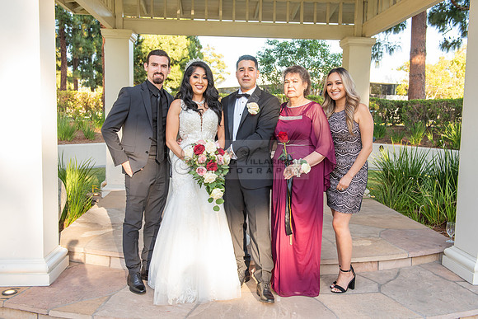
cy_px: 160
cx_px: 239
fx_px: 465
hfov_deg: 54.4
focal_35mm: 35
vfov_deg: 37.9
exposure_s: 1/200
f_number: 5.6
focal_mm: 35
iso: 400
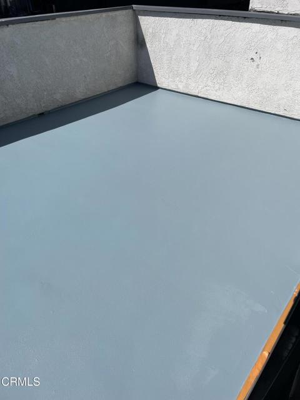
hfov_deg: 53.1
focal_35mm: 26
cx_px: 150
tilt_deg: -37.4
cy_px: 200
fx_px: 300
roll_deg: +1.4
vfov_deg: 67.3
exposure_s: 1/9804
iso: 32
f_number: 1.6
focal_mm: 4.2
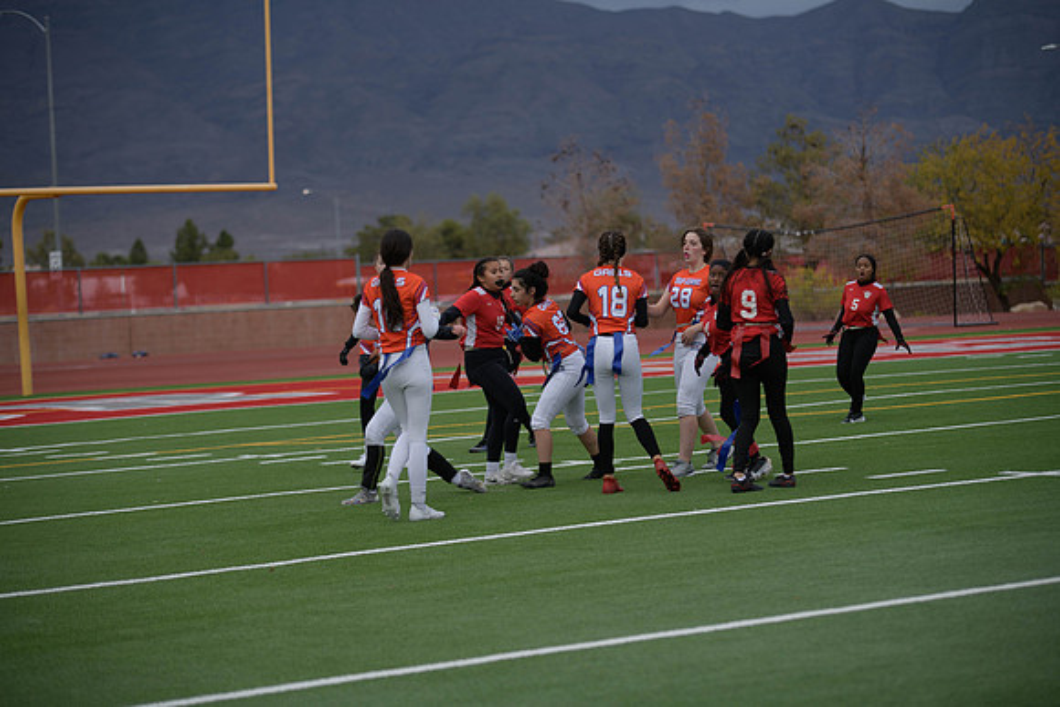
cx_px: 530
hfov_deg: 18.6
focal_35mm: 110
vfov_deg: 12.5
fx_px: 3239
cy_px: 354
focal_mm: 110
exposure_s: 1/200
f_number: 2.8
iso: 90
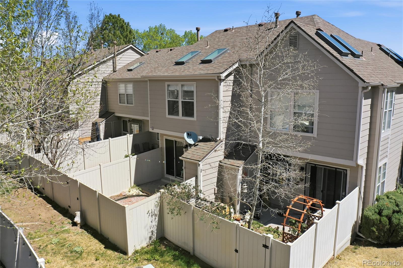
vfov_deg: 46.4
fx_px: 313
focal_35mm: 28
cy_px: 134
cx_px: 202
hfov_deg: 65.5
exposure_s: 1/640
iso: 100
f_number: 6.3
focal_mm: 10.3
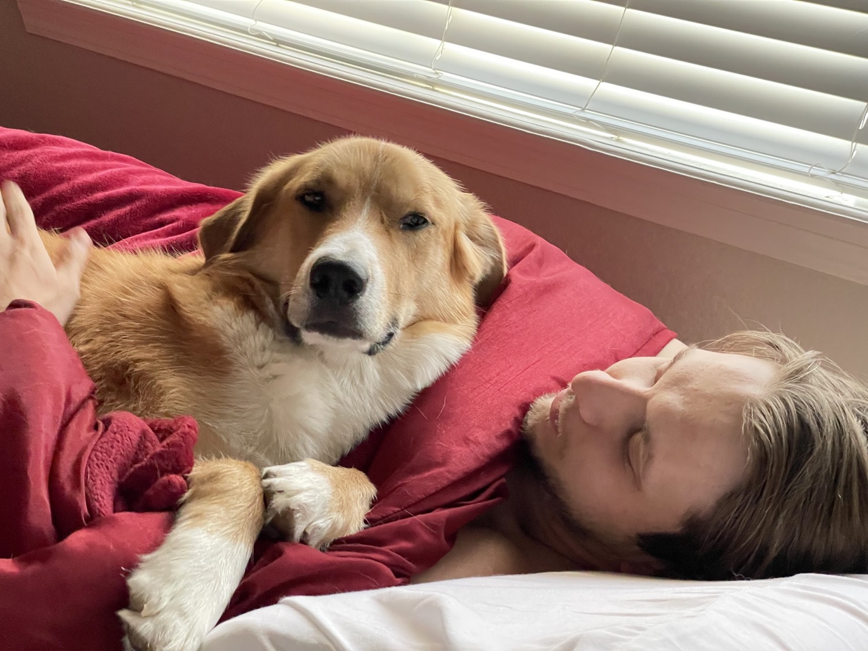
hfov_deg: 36.8
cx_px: 434
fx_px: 1304
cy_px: 326
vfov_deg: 28.0
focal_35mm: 52
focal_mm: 6
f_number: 2
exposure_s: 1/53
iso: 800
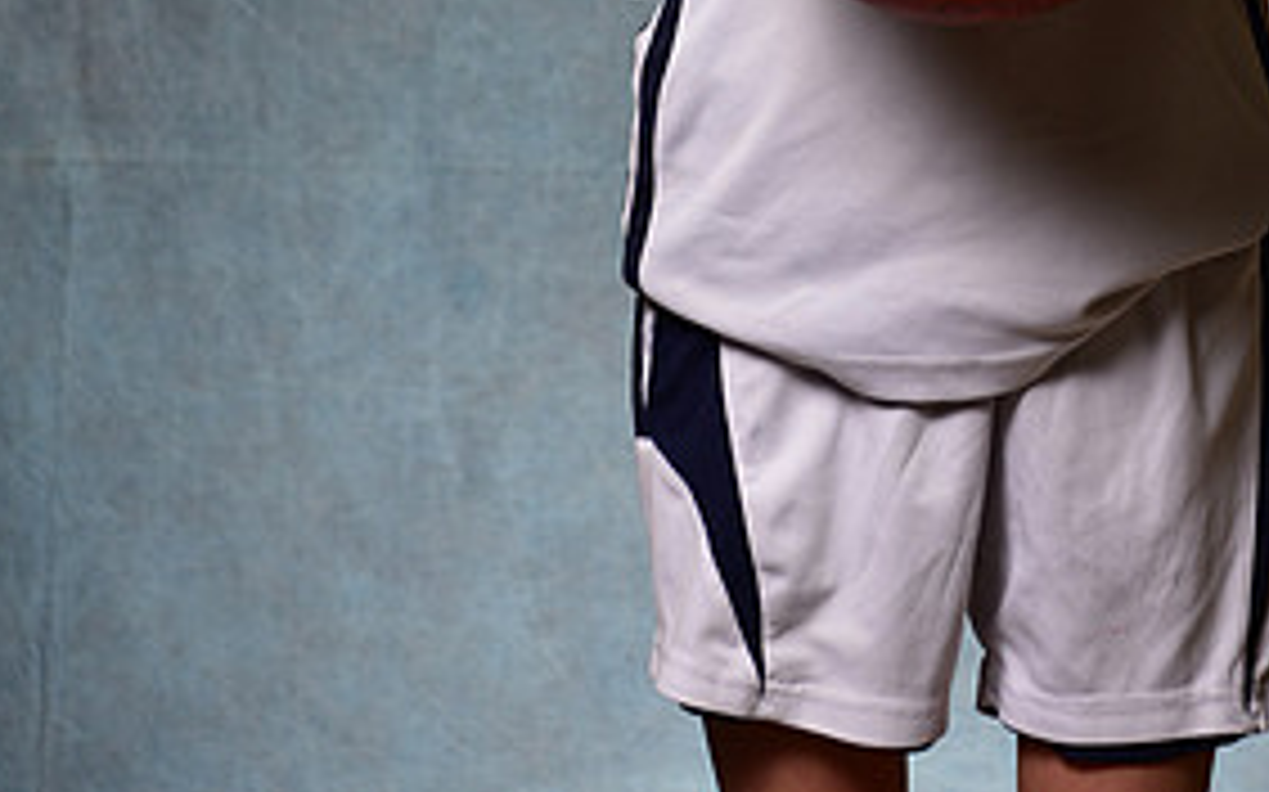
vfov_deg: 8.7
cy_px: -428
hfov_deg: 14.2
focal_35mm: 147
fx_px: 5082
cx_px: 808
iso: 100
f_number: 5
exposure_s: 1/200
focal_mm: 70
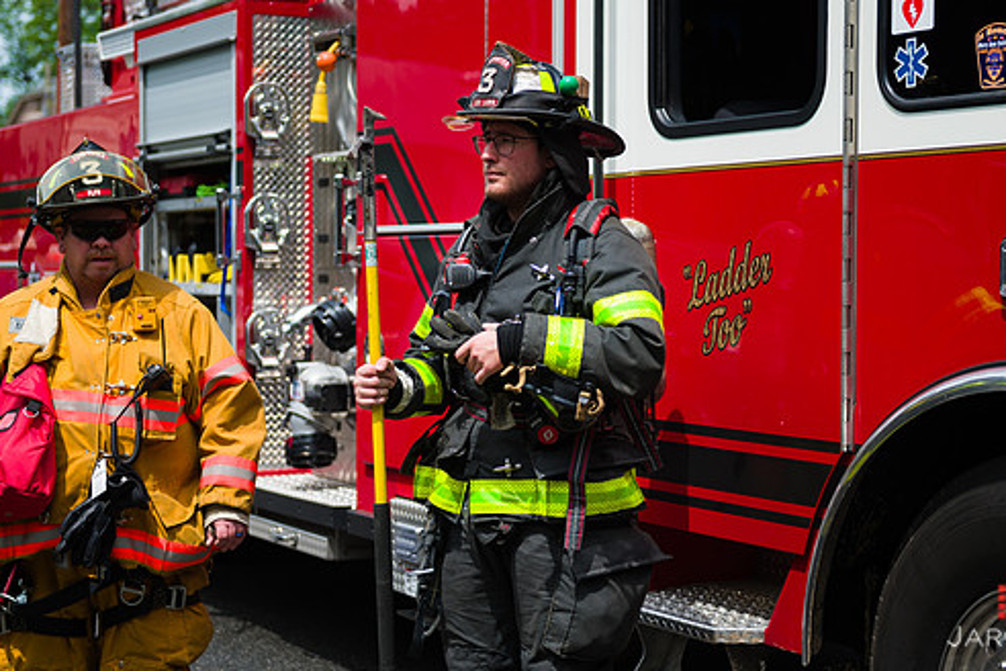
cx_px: 550
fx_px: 1844
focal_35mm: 66
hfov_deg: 30.5
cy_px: 297
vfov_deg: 20.6
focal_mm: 56
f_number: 3.2
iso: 200
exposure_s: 1/3200
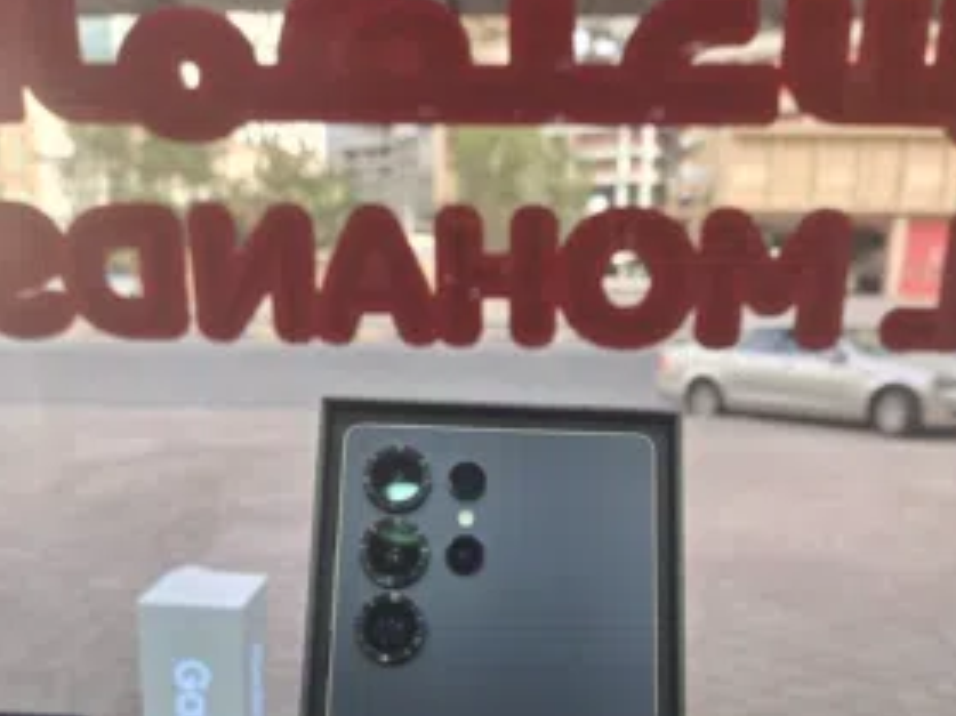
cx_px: 507
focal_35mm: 33
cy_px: 576
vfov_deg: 41.1
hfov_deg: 55.3
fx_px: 911
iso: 80
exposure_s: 1/508
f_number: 1.8
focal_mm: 5.4
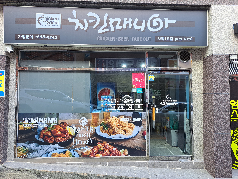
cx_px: 119
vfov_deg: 56.8
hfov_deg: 71.6
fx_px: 165
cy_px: 90
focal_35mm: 24
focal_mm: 5.23
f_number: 1.8
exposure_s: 1/180
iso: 50
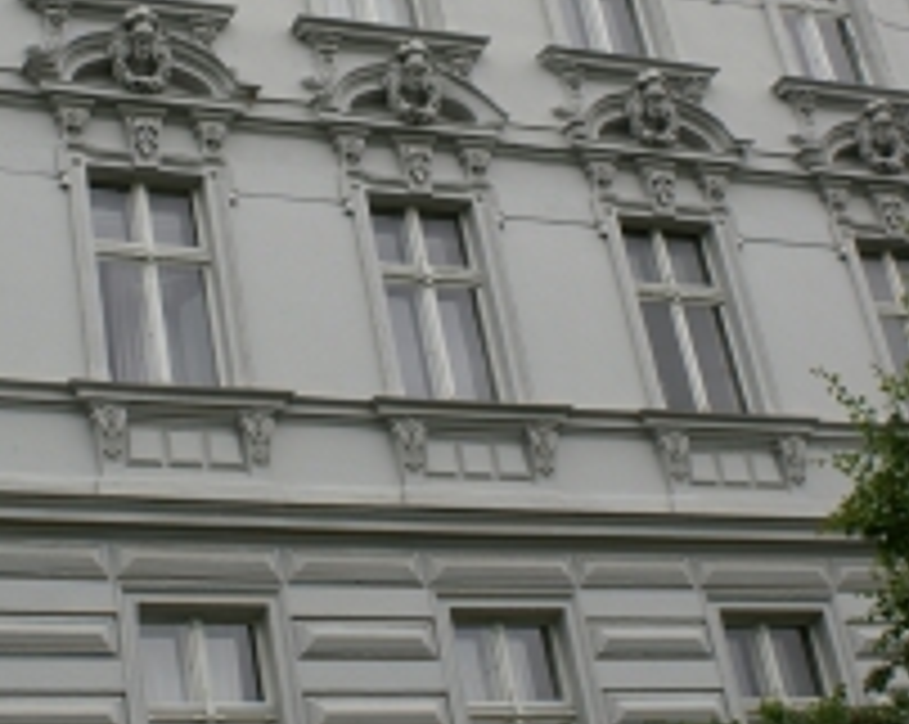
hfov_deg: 21.9
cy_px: 76
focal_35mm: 87
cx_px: 263
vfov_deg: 17.4
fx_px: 2337
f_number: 7.1
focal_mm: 26
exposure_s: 1/40
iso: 100
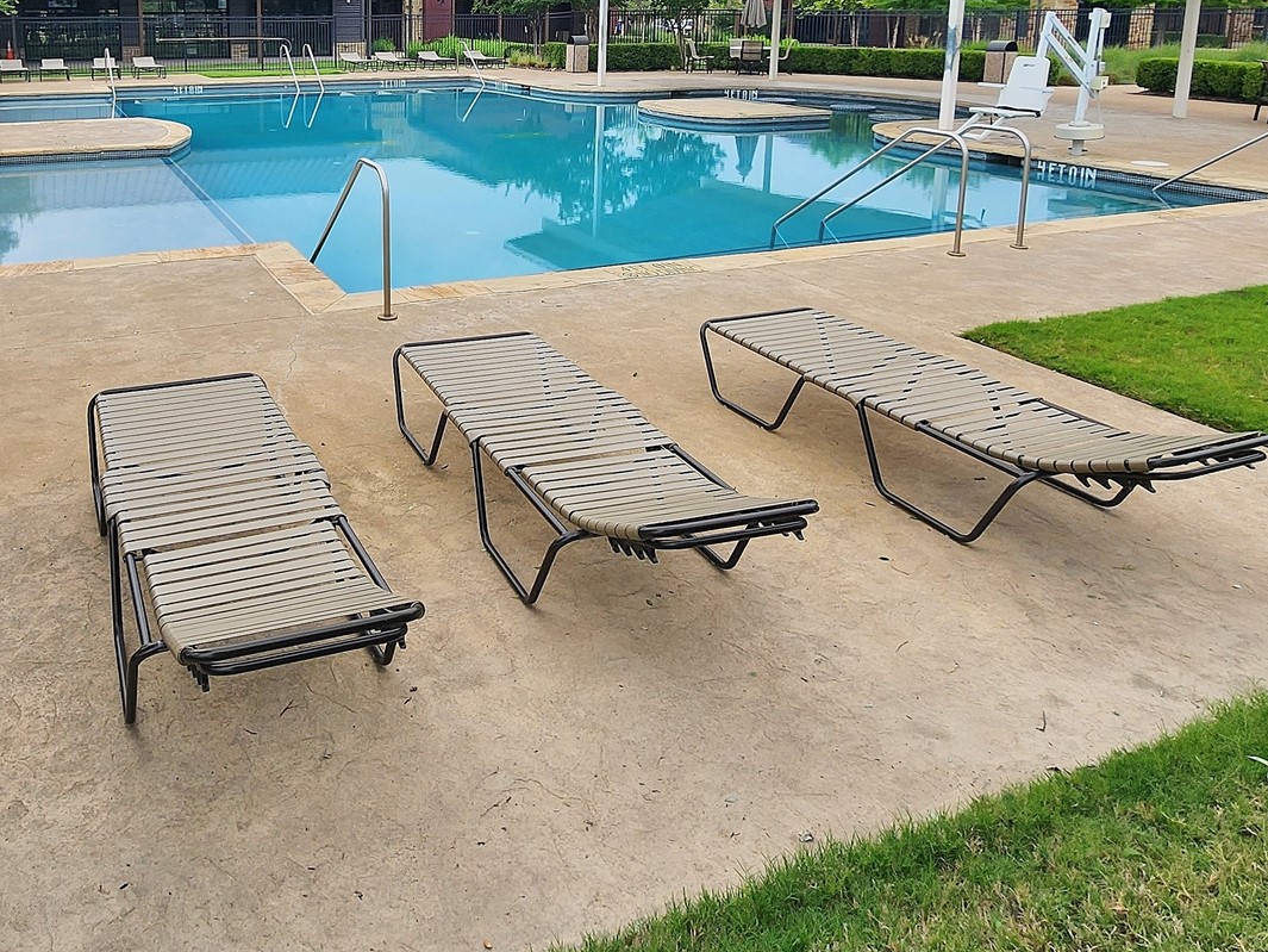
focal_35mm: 25
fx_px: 916
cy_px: 170
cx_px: 362
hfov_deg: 66.3
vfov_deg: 51.0
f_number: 2.2
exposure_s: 1/682
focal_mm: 2.2
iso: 50
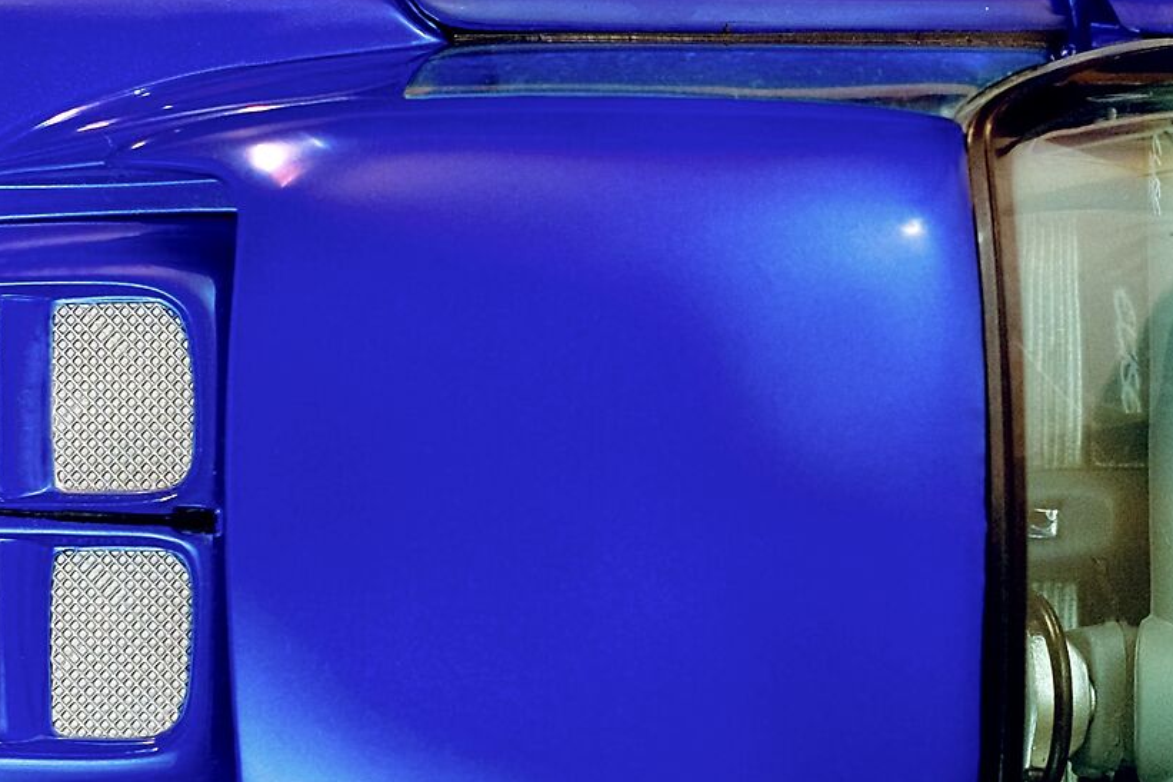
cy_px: 522
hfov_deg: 13.2
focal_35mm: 155
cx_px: 886
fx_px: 5049
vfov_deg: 8.8
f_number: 4
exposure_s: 1/40
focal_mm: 35
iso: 640
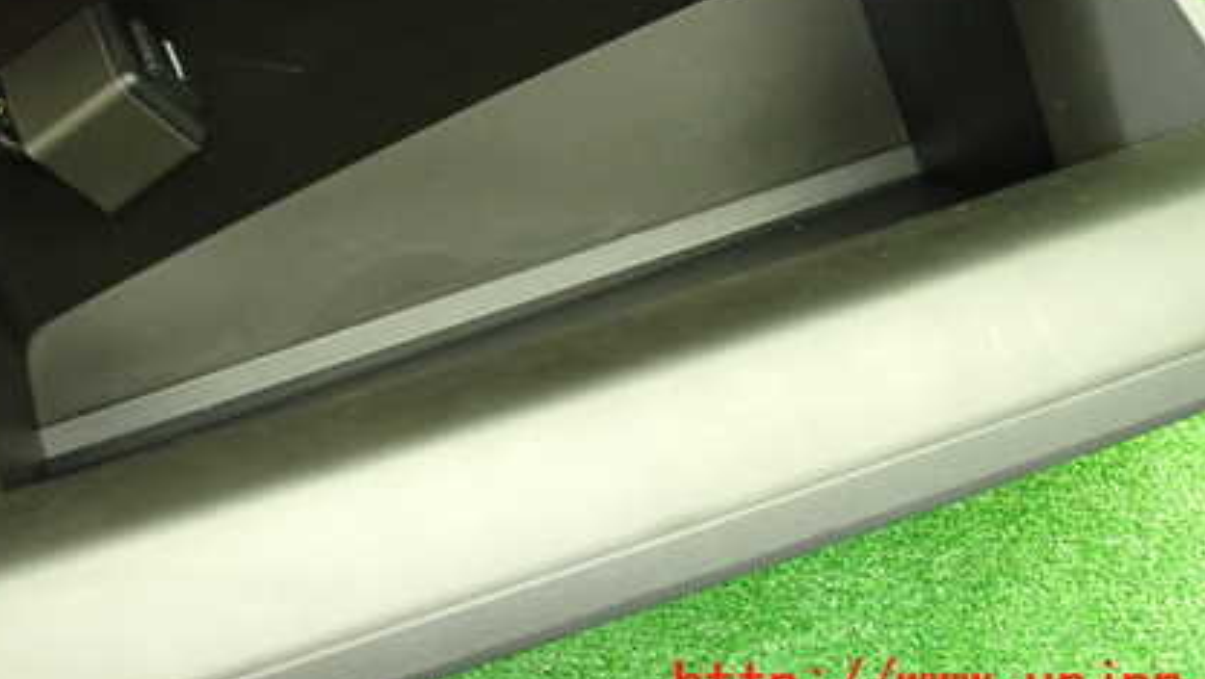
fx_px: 1502
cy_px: 75
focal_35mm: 47
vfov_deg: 24.8
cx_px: 459
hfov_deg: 43.4
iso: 800
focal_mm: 5.4
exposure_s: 1/30
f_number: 2.3
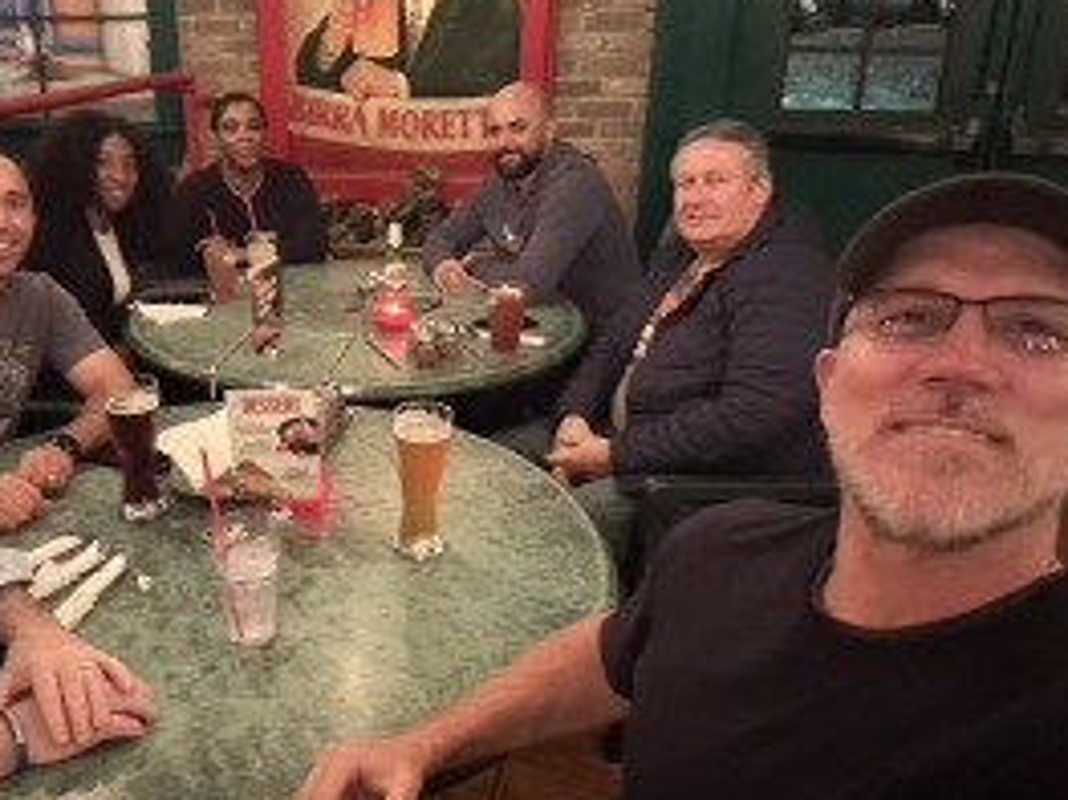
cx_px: 345
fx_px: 987
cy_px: 398
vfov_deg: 44.1
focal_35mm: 32
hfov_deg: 55.5
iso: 800
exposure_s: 1/15
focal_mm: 2.69
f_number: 1.9
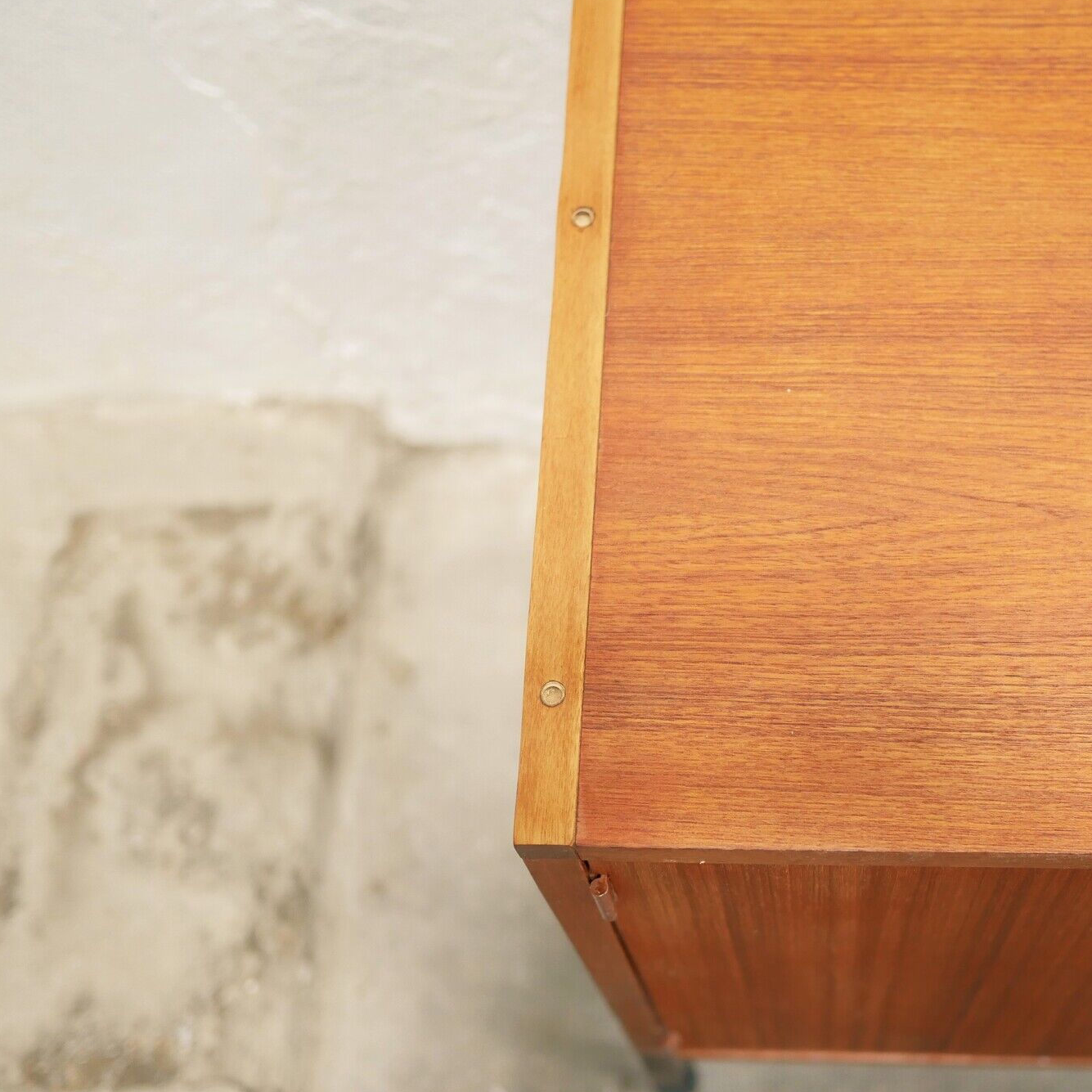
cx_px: 749
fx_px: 1892
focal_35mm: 53
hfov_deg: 31.9
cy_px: 609
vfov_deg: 32.2
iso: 640
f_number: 1.7
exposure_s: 1/60
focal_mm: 20
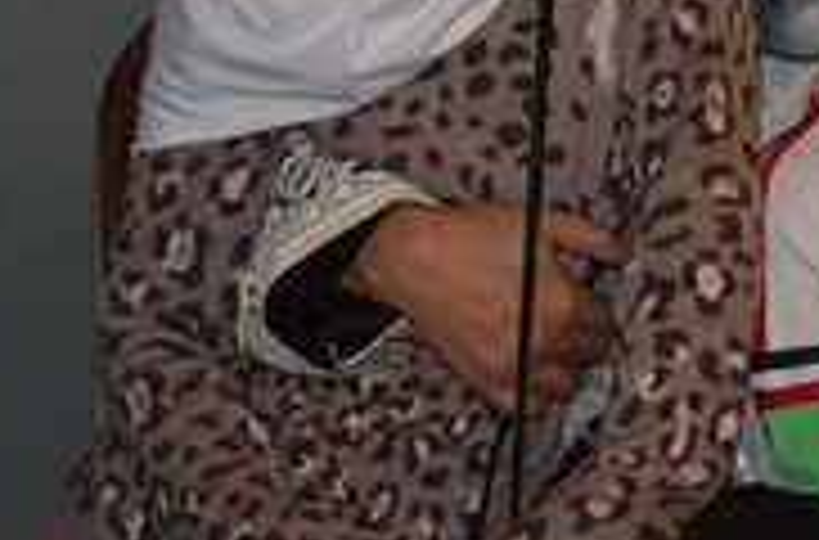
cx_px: 724
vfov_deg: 12.4
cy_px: -27
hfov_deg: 18.7
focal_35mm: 108
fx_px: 2449
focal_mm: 32
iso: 2500
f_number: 4.2
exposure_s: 1/125
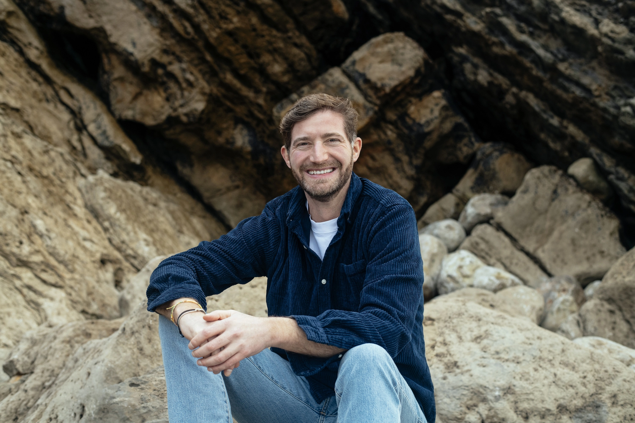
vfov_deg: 27.0
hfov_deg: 39.6
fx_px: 882
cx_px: 318
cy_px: 212
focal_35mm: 50
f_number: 4
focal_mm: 50
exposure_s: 1/500
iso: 400
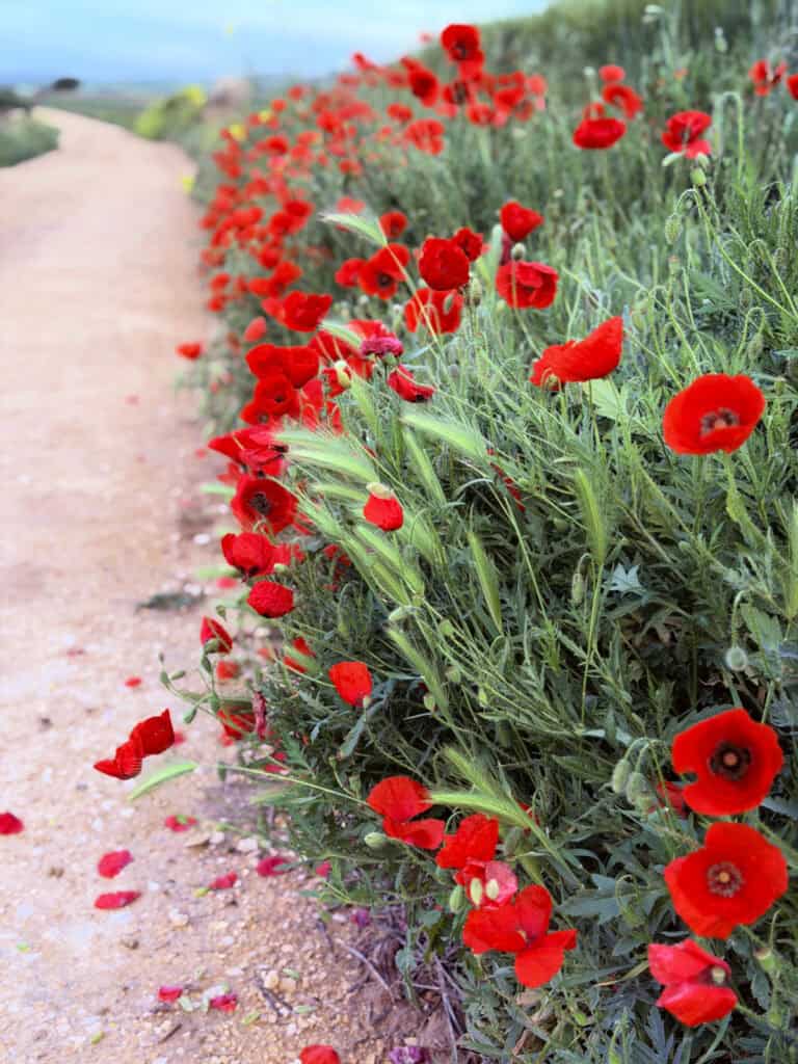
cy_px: 532
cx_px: 399
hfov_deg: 30.3
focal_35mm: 48
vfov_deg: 39.7
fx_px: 1475
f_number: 1.8
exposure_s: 1/493
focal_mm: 6.8
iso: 80
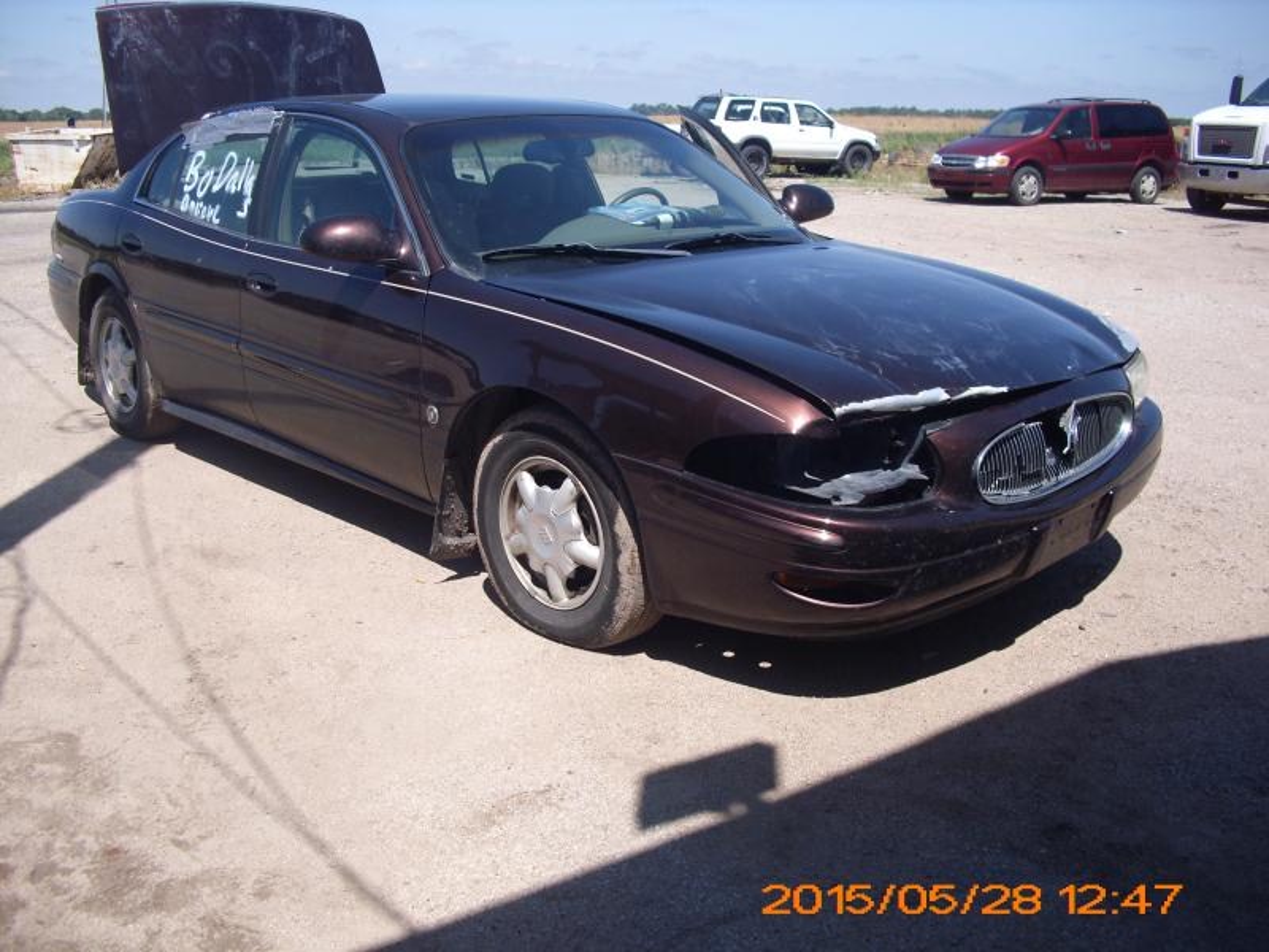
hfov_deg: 51.4
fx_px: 1320
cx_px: 634
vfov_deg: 39.7
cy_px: 476
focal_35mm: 36
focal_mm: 6.3
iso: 80
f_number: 7.8
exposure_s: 1/160
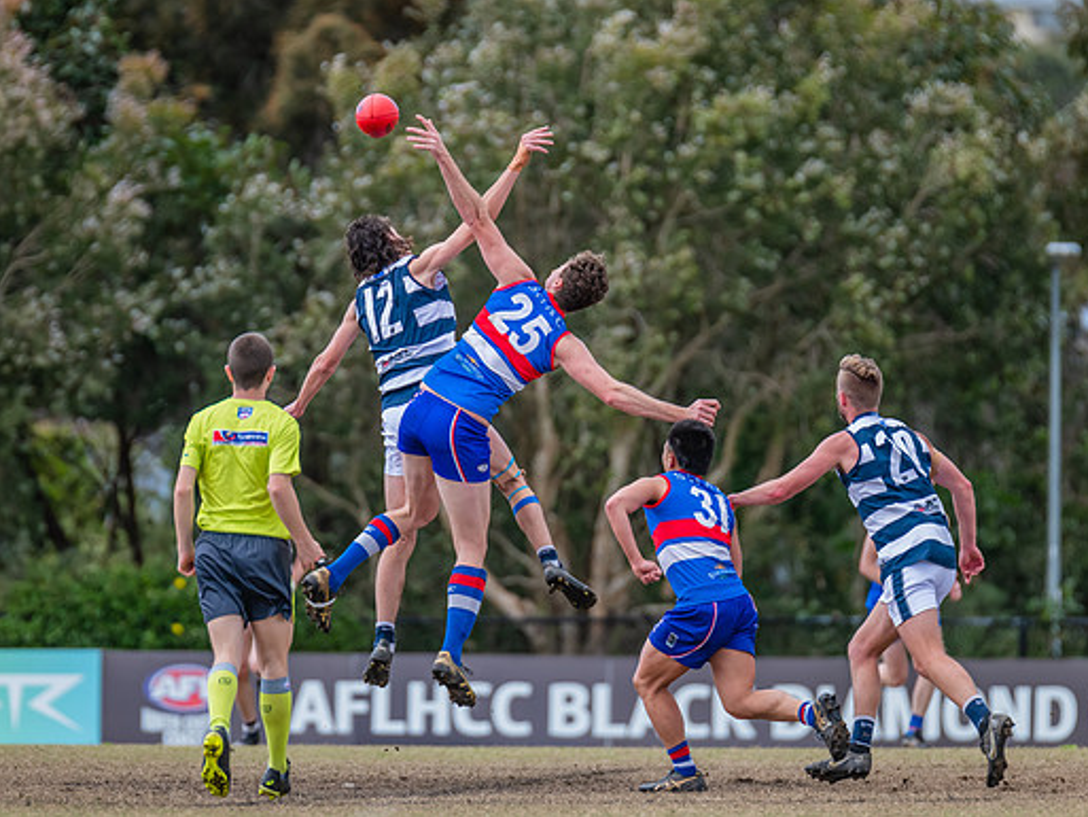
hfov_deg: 4.4
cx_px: 505
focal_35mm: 447
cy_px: 357
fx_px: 14053
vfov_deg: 3.3
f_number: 4.5
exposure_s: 1/1600
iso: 800
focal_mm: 360
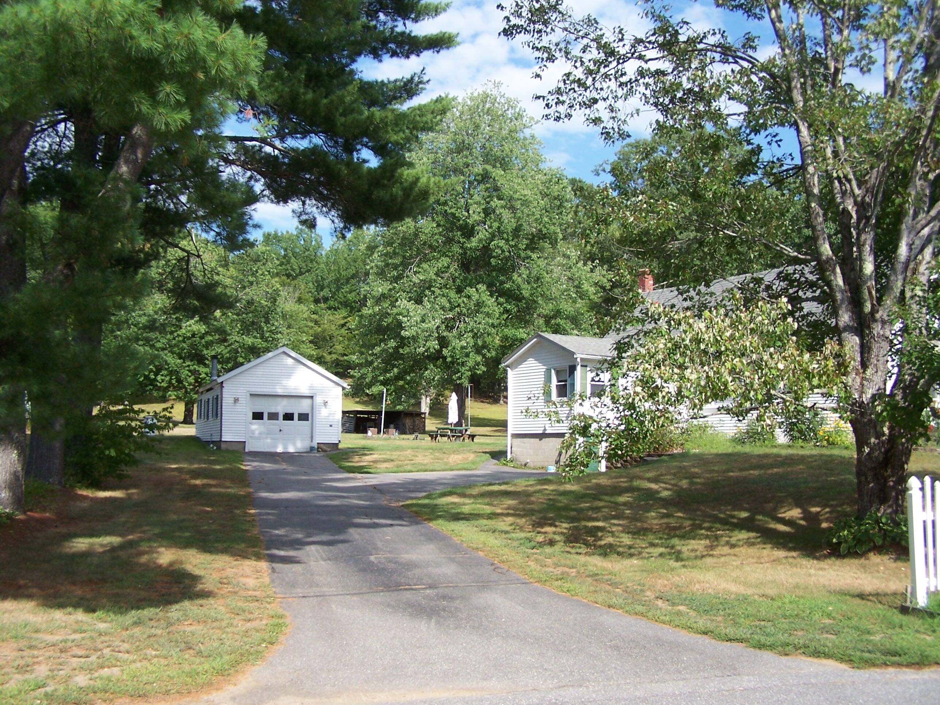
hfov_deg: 49.0
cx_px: 470
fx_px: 1032
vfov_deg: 37.7
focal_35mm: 38
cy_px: 352
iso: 80
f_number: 2.8
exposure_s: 1/750
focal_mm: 6.3
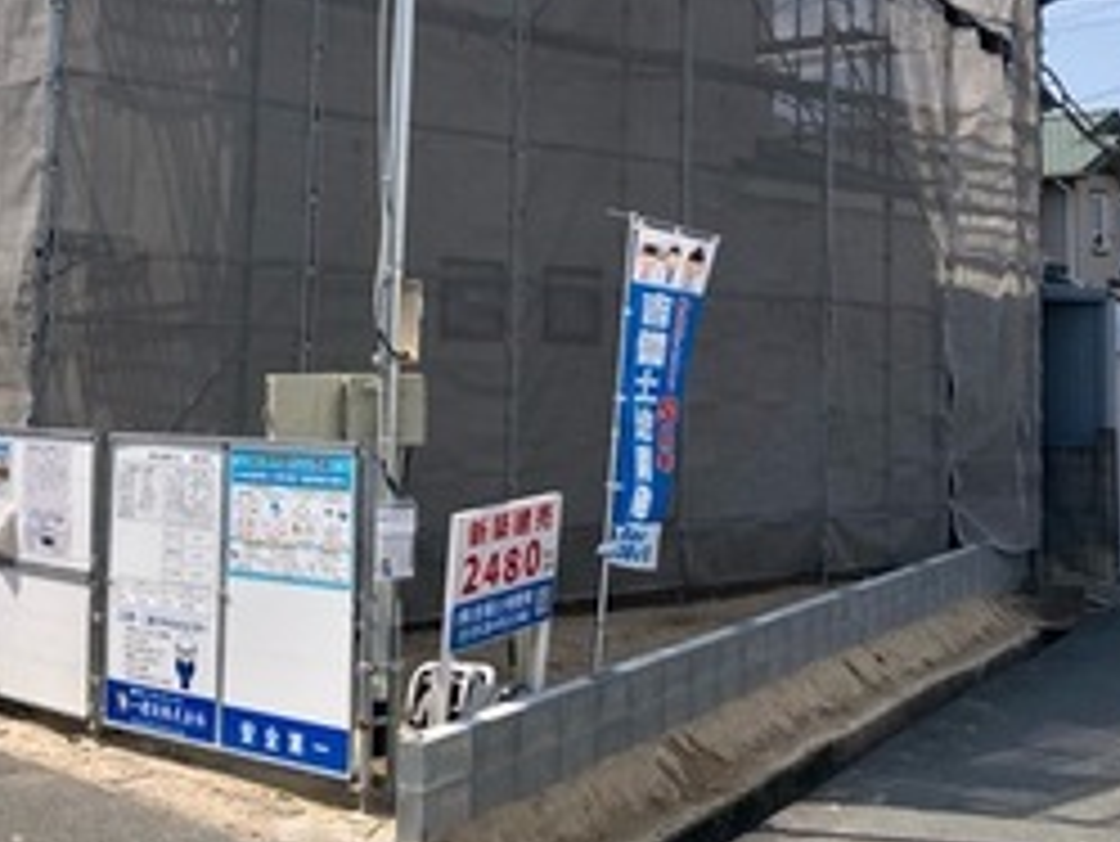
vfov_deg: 26.6
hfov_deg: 35.4
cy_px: 176
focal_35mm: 54
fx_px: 1748
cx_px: 468
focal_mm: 3.99
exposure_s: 1/2404
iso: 20
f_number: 1.8
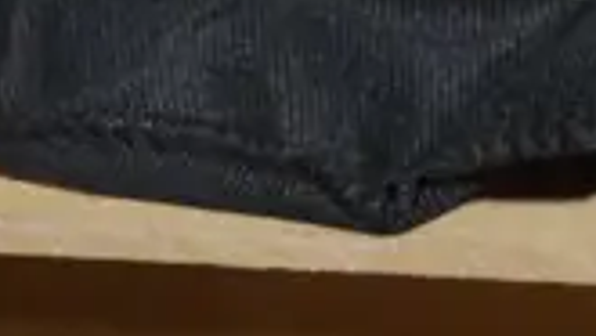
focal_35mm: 271
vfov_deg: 4.2
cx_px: 614
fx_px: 4285
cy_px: -874
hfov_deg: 7.9
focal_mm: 20
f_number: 4.5
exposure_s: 1/60
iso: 1000
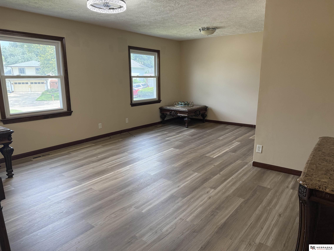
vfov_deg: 56.8
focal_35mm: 24
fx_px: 232
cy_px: 126
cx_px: 167
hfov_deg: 71.6
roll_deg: +0.1
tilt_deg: -12.0
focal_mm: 6.76
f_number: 1.78
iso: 200
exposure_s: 1/169
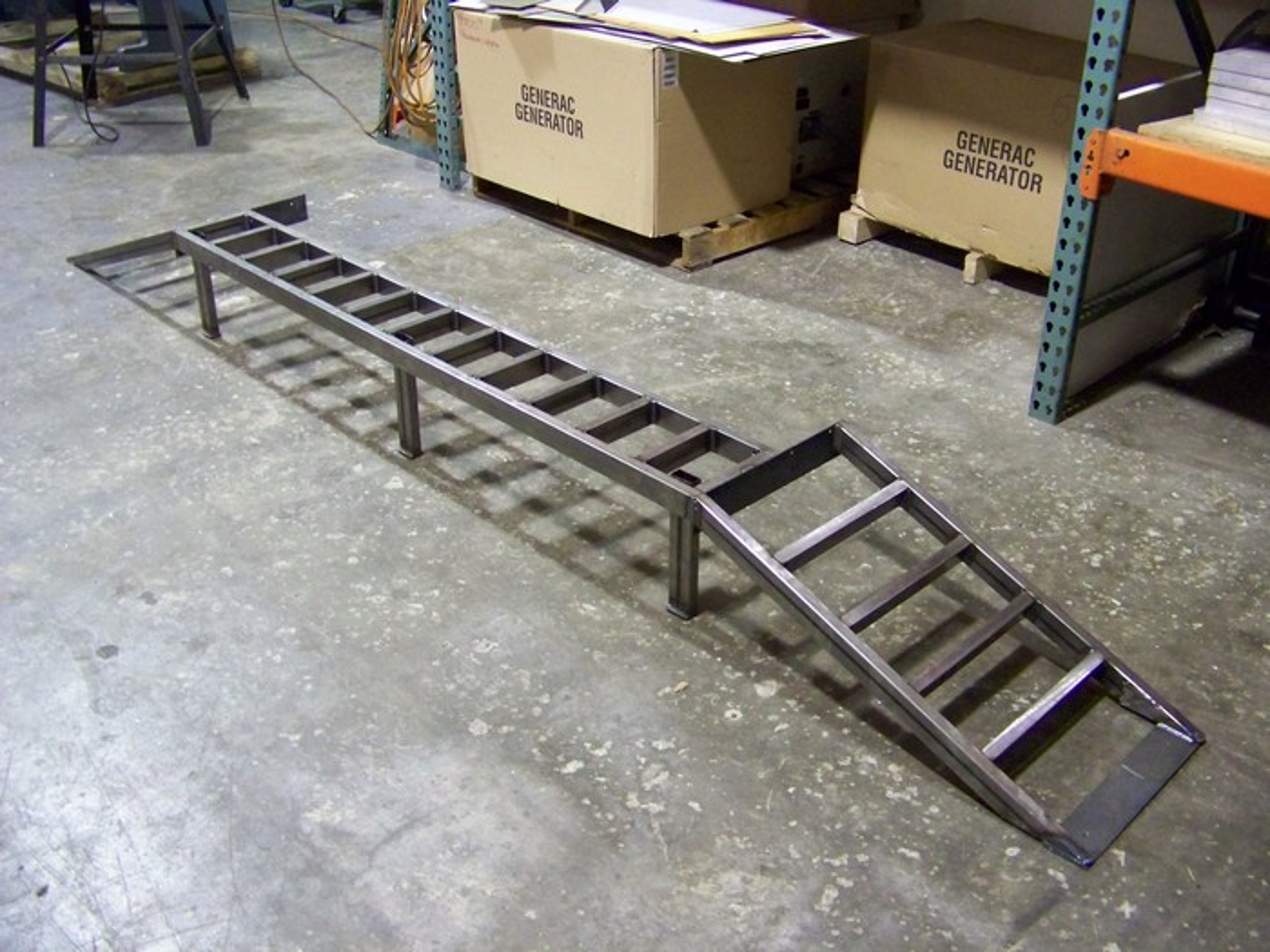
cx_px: 635
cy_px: 476
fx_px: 1321
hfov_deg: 51.4
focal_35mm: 36
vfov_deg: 39.7
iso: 400
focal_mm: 5.85
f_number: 2.8
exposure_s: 1/15
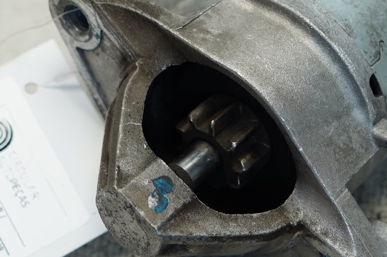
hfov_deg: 18.7
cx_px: 322
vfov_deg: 12.6
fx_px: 1160
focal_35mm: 108
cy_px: 64
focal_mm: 32
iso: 200
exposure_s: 1/60
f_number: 4
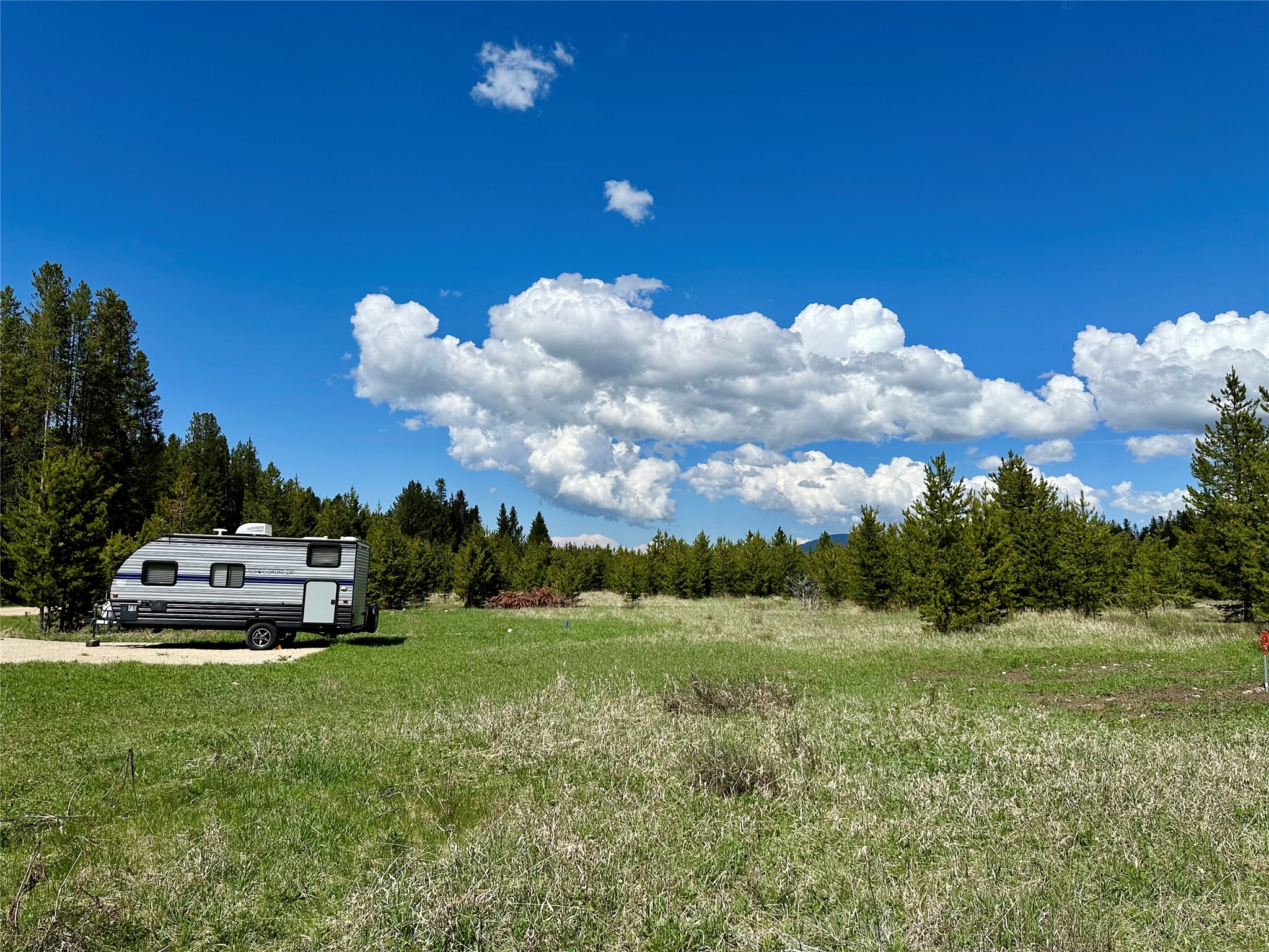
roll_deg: -1.3
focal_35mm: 24
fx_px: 880
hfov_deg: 71.6
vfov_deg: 56.8
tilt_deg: +6.4
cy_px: 476
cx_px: 634
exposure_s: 1/7576
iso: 80
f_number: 1.78
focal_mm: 6.86
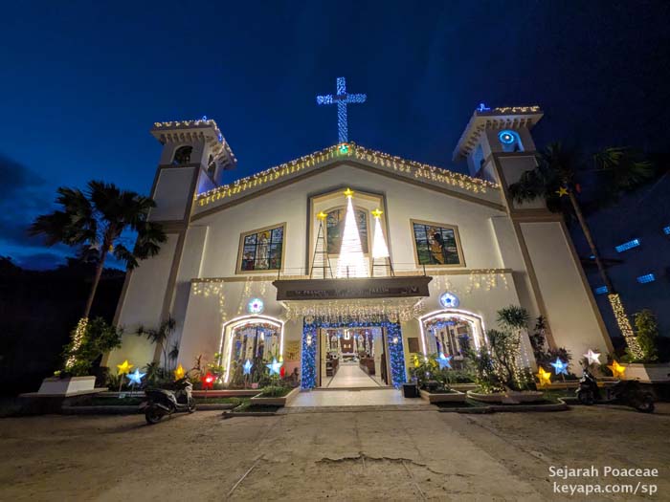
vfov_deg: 85.7
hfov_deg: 102.1
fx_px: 271
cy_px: 251
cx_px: 335
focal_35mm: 14
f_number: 2.2
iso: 188
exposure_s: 1/40
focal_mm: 1.83
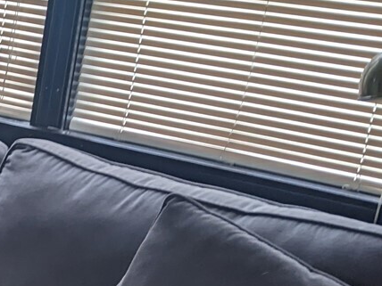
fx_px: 1115
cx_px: -309
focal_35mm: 101
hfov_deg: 16.3
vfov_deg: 14.2
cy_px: 334
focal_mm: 4.44
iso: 41
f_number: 1.8
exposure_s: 1/40
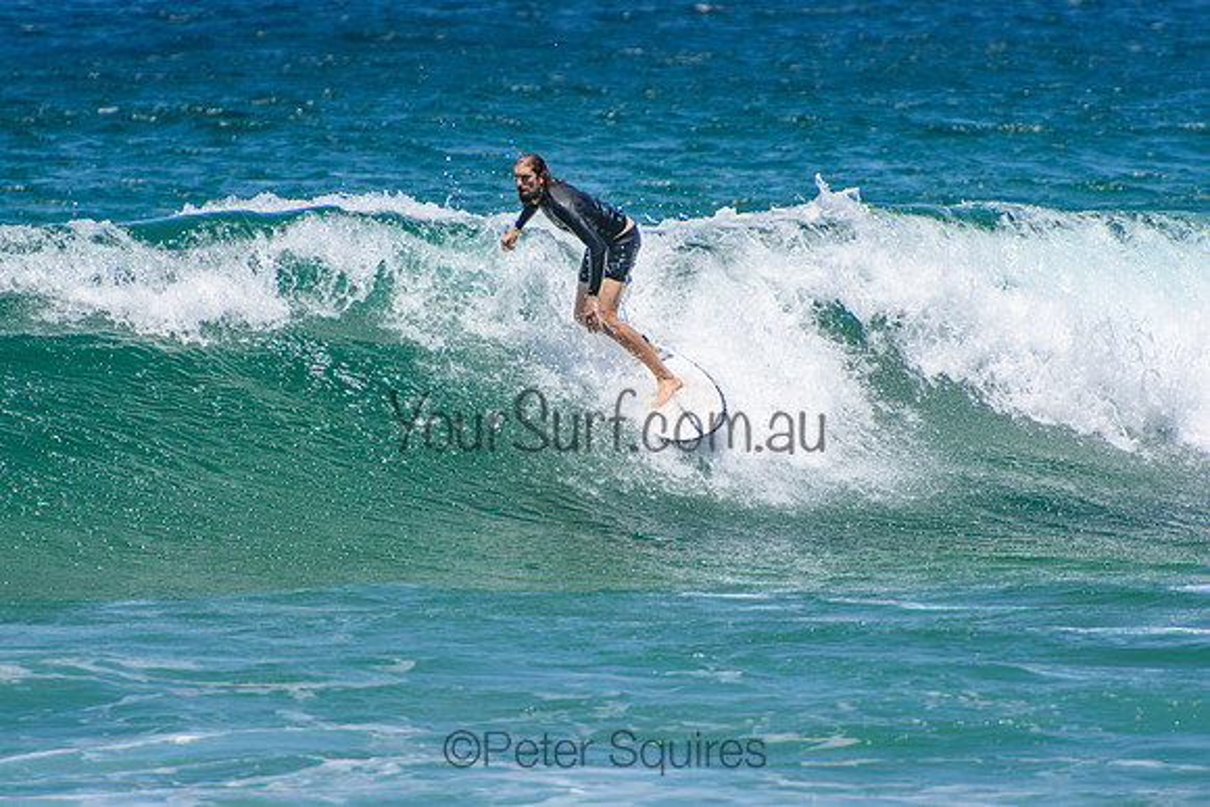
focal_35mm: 600
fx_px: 20170
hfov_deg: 3.4
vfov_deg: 2.3
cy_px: 404
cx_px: 605
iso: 320
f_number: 5.6
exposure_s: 1/2000
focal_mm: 400
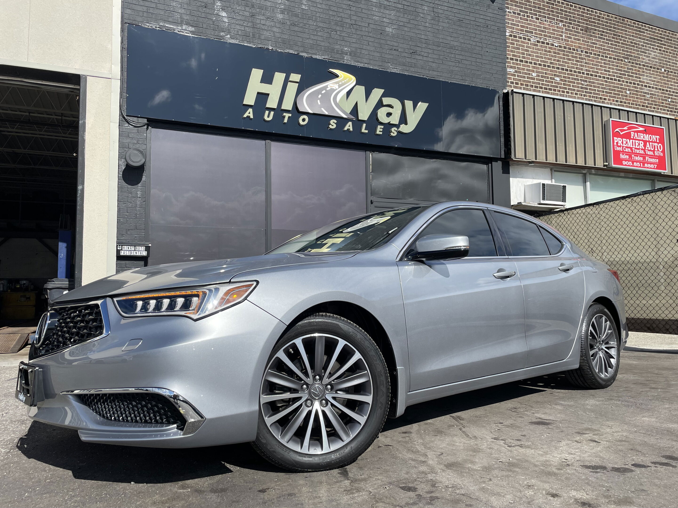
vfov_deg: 53.1
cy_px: 254
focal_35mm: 26
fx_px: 509
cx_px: 339
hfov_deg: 67.3
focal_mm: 4.2
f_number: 1.6
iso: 32
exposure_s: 1/3509
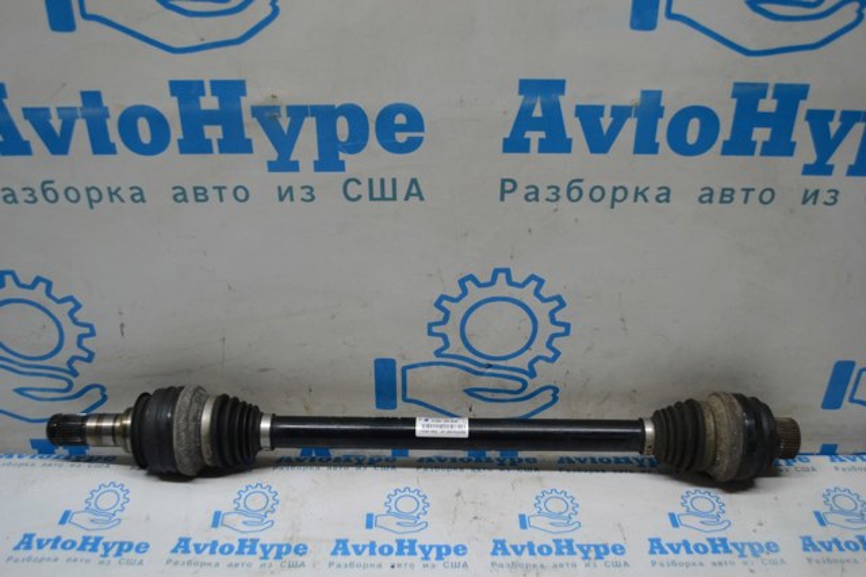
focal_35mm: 33
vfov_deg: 39.9
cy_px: 288
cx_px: 433
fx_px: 793
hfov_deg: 57.2
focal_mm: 22
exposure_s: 1/500
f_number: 4
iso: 1400
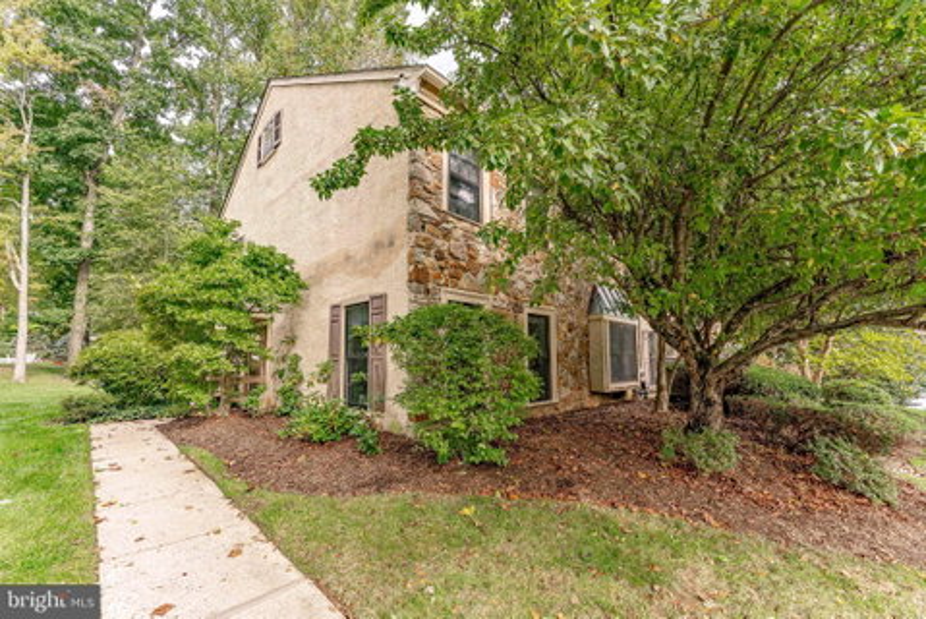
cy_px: 310
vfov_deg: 81.3
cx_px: 463
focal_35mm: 14
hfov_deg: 104.2
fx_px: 360
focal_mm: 14
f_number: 7.1
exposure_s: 1/500
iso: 320
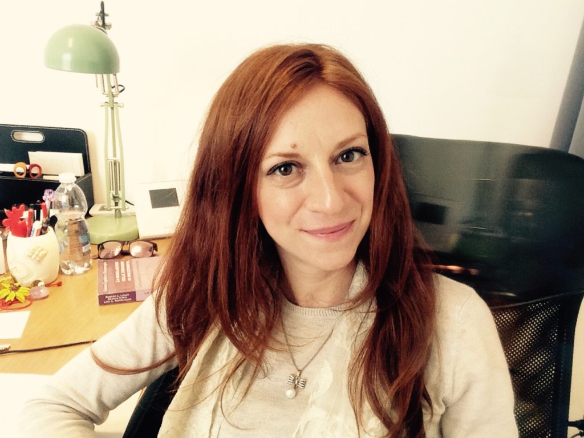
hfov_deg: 52.6
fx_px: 590
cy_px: 219
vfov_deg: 40.7
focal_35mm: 35
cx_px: 292
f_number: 2.4
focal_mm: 2.18
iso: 50
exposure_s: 1/33
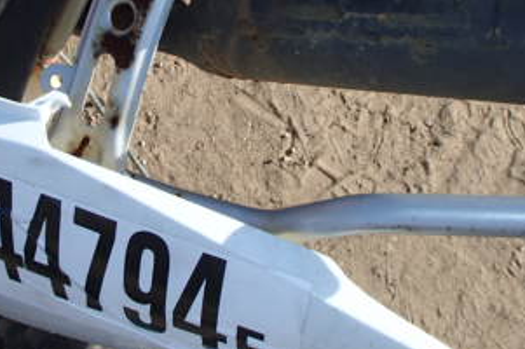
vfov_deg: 21.4
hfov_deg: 32.3
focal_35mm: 62
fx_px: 903
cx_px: 202
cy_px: 40
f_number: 3.9
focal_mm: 5
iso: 100
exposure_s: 1/400
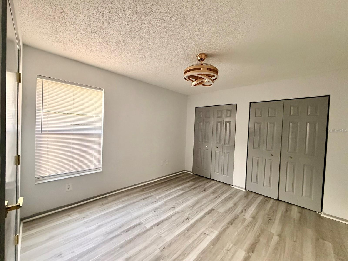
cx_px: 174
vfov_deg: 85.7
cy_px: 130
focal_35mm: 14
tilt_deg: -1.6
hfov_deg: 102.1
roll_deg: -2.2
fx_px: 141
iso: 640
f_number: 2.2
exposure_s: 1/60
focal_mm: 2.22
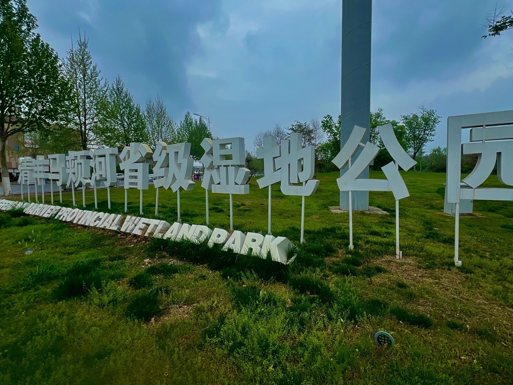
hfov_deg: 94.3
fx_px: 237
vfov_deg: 78.1
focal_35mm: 16
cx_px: 275
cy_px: 184
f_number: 1.8
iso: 32
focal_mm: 1.57
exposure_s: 1/995
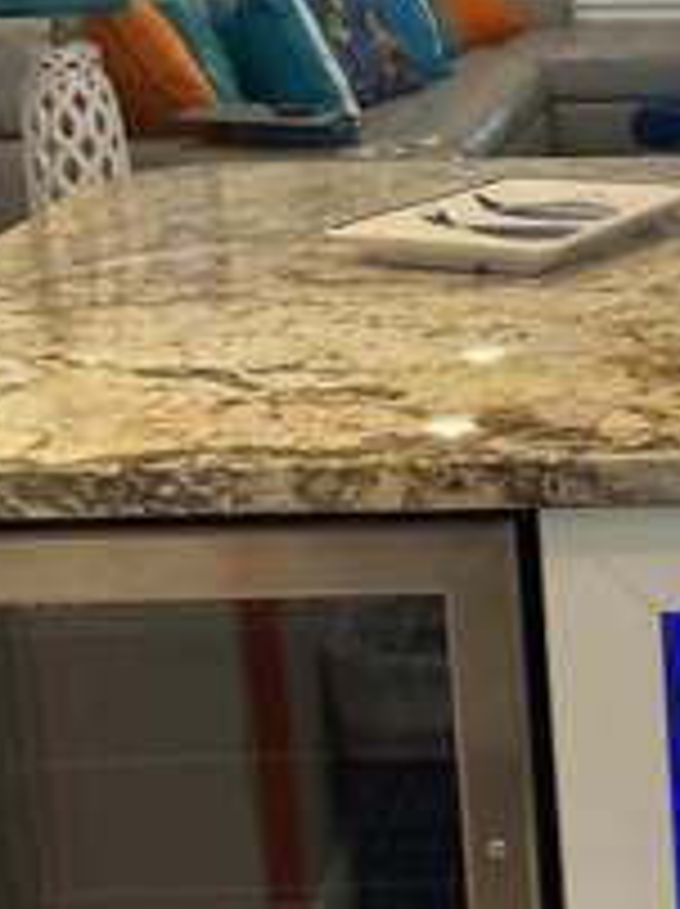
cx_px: 865
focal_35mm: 92
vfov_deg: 21.3
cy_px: 558
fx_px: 2415
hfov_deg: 15.3
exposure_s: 1/60
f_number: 1.8
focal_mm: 3
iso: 100
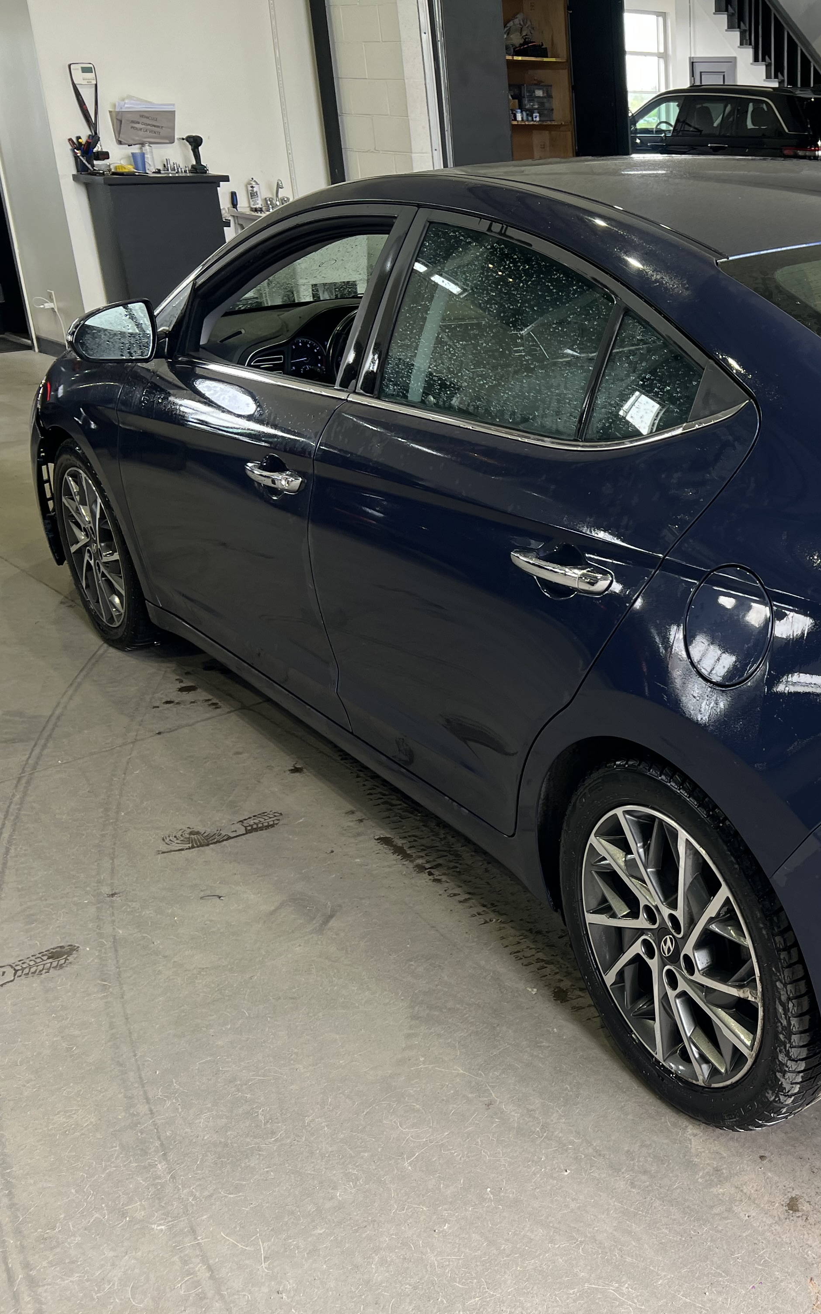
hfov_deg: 31.4
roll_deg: -0.5
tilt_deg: -21.7
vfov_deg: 52.7
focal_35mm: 37
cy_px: 660
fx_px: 1325
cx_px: 853
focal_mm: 5.7
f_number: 1.5
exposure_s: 1/121
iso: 40
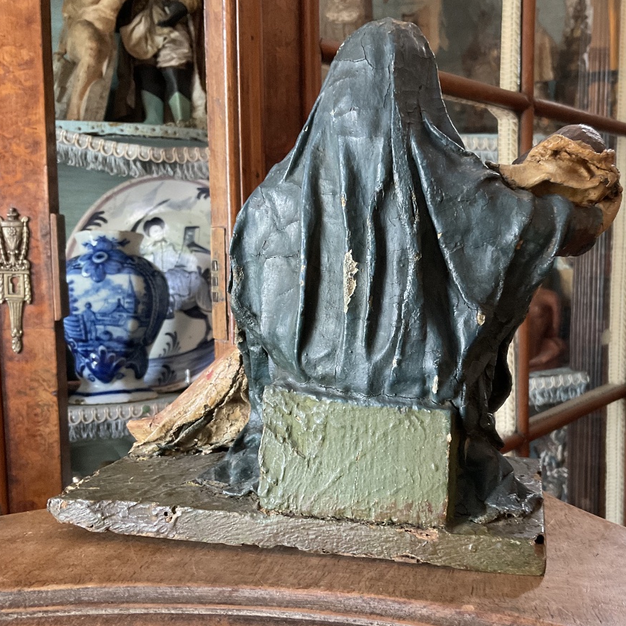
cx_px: 406
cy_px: 308
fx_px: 716
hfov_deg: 46.6
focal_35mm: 35
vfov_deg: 47.2
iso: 200
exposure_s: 1/60
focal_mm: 3
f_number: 1.8
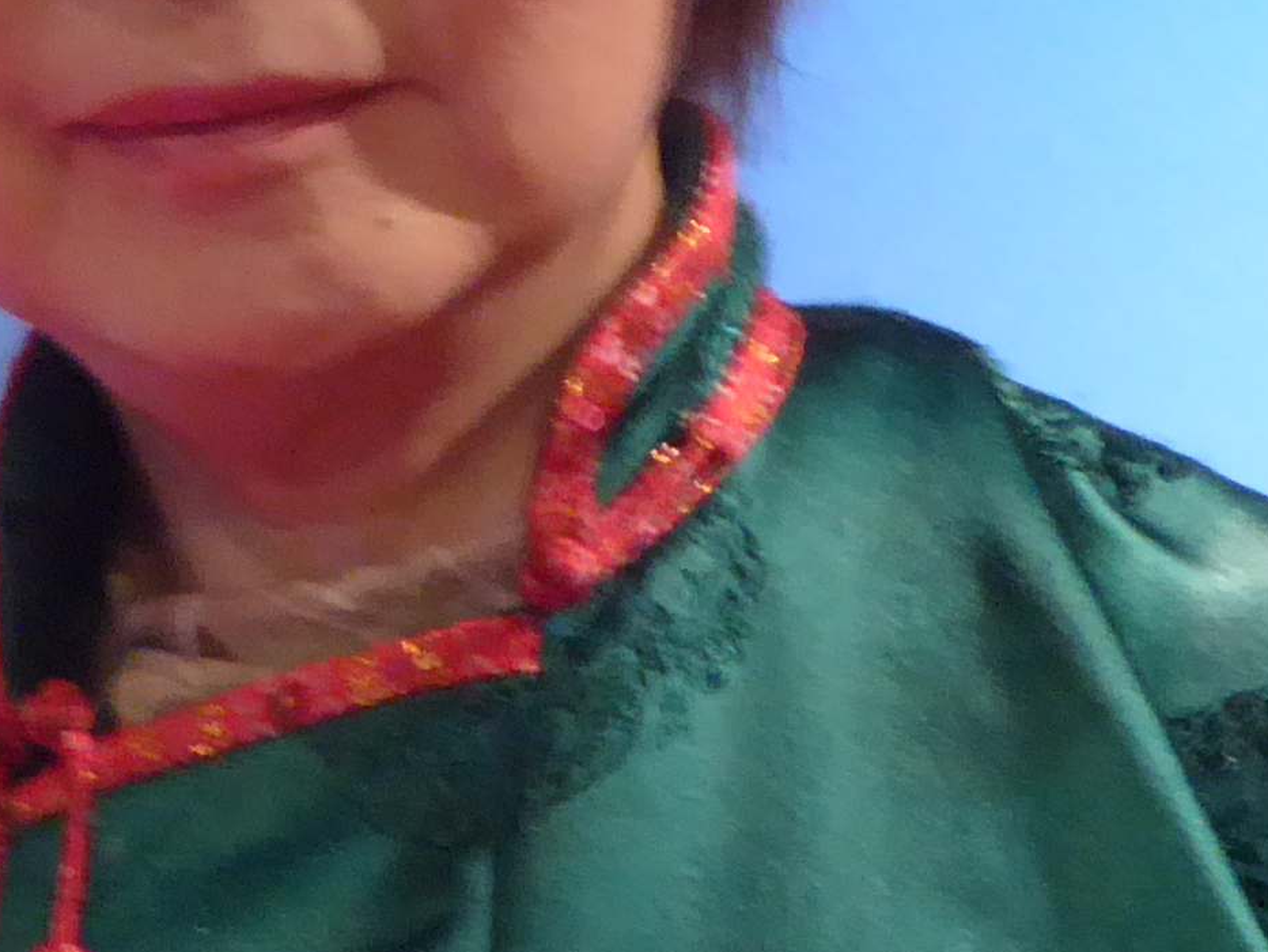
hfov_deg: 6.6
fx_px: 10954
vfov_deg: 5.0
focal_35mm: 299
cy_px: 401
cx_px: 111
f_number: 4.1
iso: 400
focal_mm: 9.6
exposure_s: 1/5
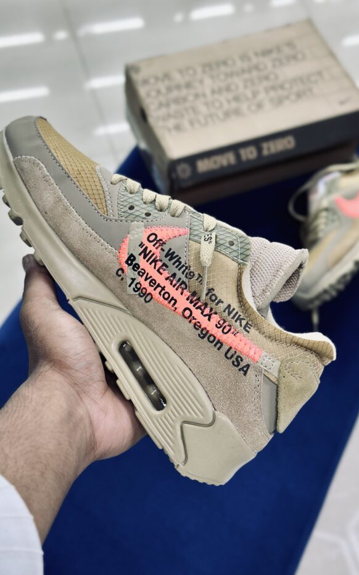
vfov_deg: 39.6
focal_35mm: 51
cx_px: 167
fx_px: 798
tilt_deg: -56.2
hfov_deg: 25.3
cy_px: 288
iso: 80
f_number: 1.78
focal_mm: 6.86
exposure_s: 1/100
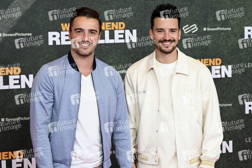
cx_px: 126
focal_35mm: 77
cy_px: 84
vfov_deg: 17.7
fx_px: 539
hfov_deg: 26.3
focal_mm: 77
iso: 1000
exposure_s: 1/200
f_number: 6.3
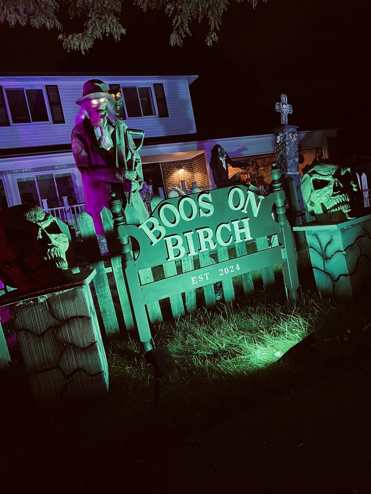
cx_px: 186
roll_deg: +10.7
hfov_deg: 53.1
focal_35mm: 26
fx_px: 372
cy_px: 247
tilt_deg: -4.5
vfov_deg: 67.3
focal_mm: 5.7
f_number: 1.5
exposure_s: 1/40
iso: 400
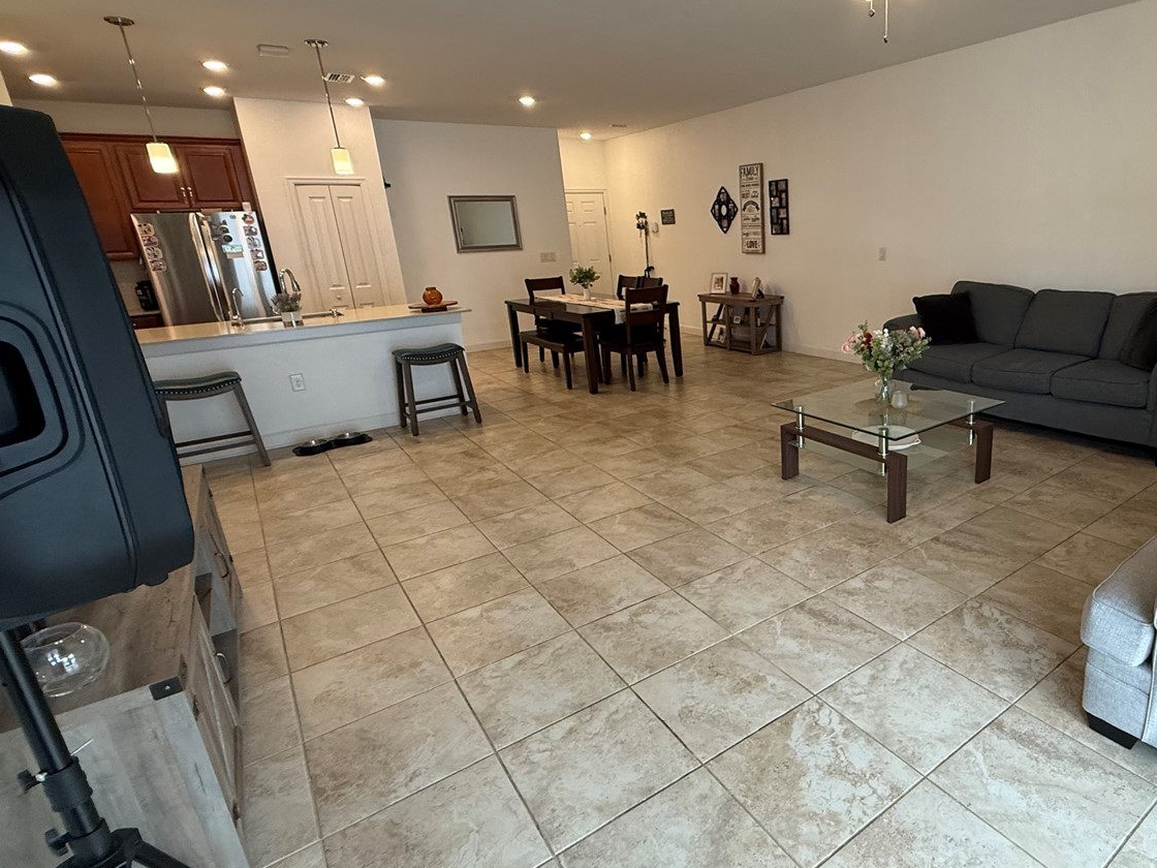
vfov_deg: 66.0
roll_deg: +2.1
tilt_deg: -16.9
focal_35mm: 20
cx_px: 768
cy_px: 434
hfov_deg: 79.2
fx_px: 668
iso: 320
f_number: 2.2
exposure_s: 1/120
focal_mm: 2.22
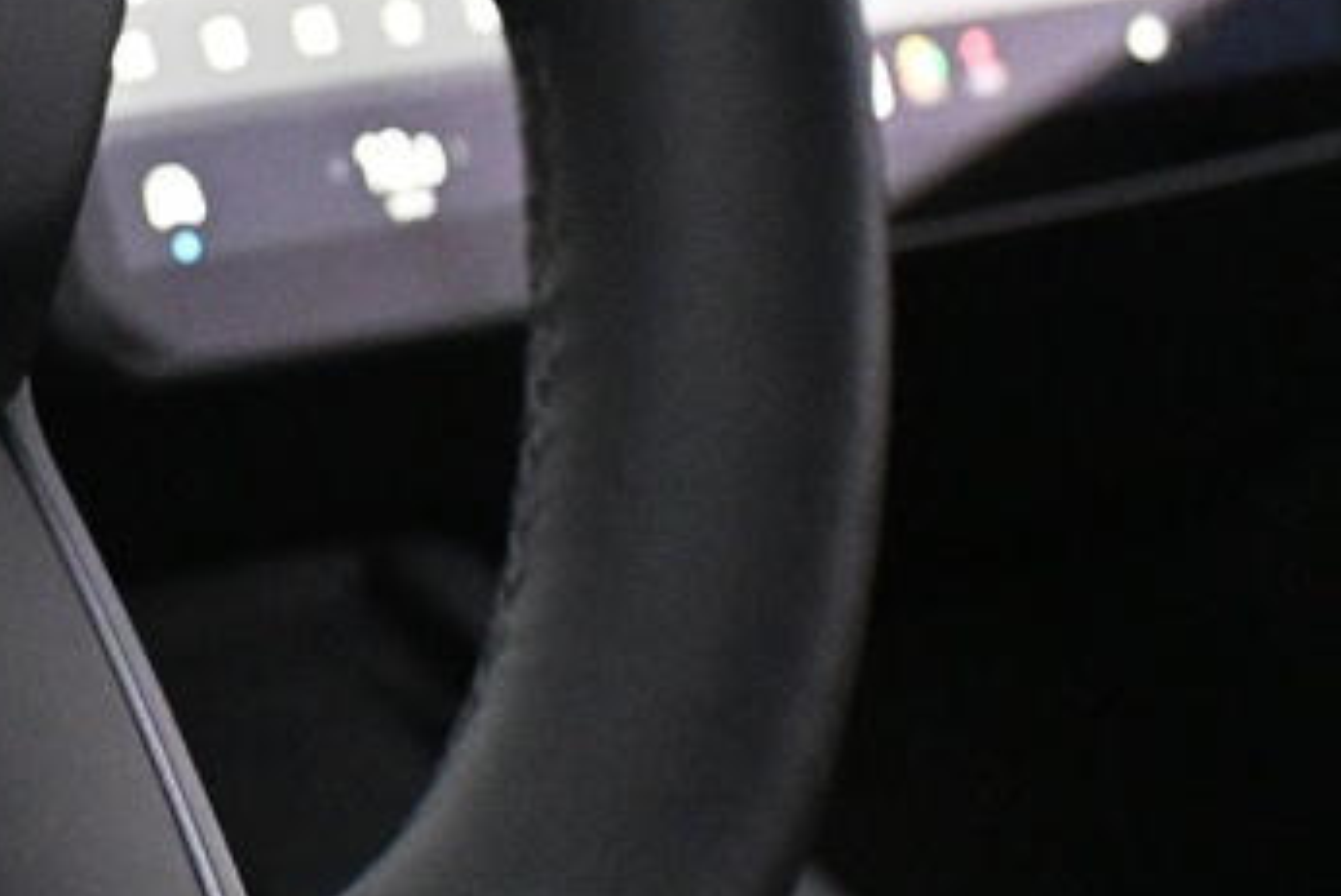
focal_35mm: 161
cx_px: -729
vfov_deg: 8.4
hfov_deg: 12.1
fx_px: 6012
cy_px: -260
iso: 4000
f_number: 4.2
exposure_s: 1/50
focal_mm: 23
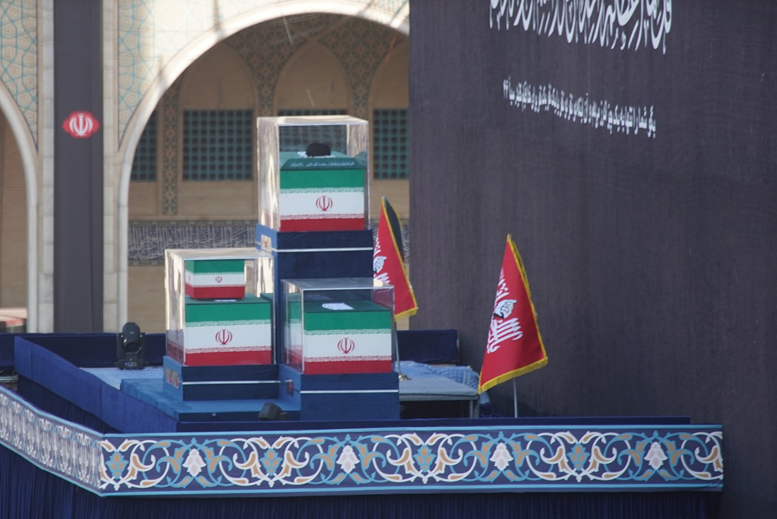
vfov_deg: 2.5
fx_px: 11785
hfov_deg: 3.8
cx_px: 305
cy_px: 182
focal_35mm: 546
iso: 250
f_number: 5.6
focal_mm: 400
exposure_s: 1/250
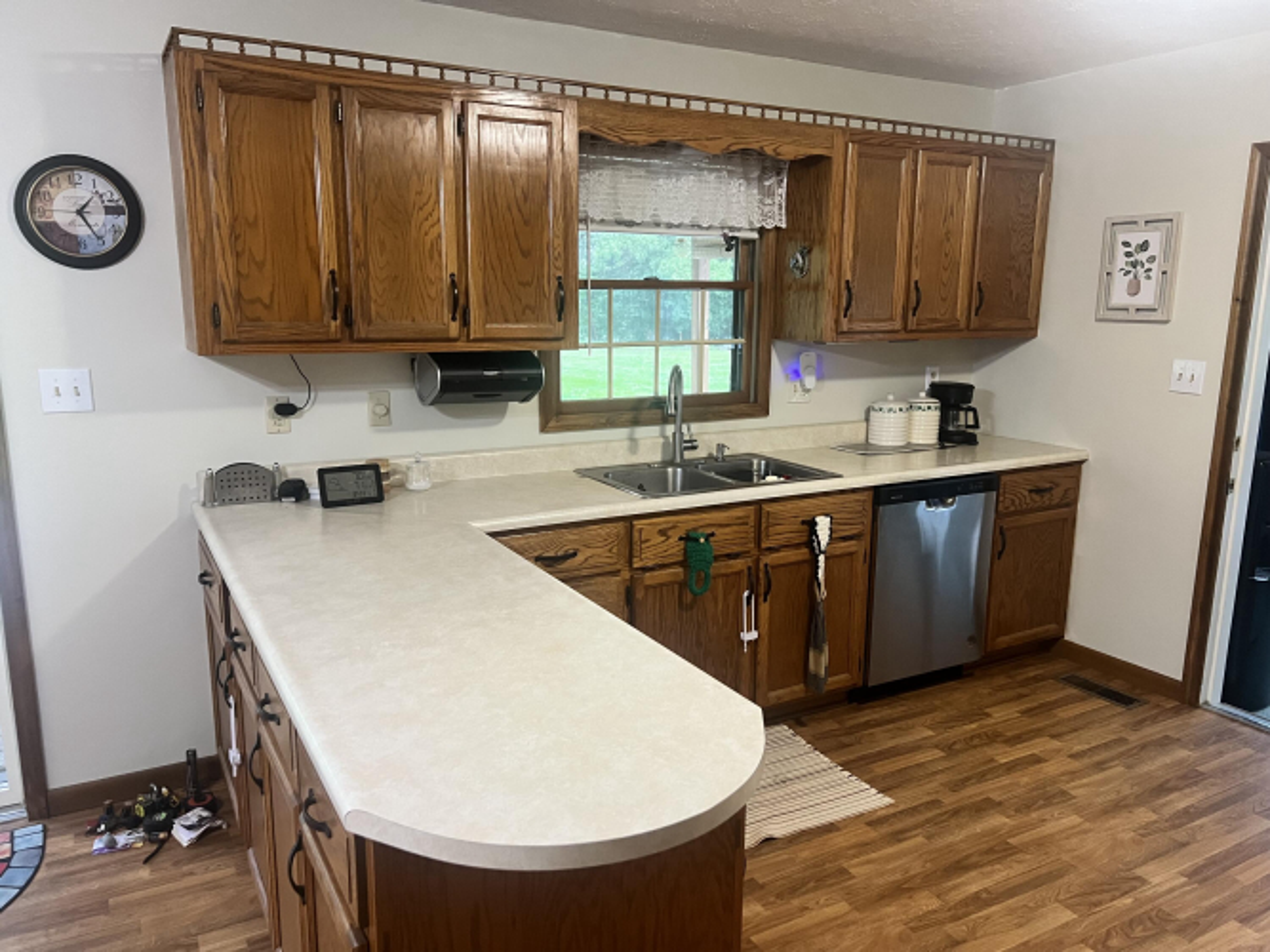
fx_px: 954
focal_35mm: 26
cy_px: 476
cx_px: 635
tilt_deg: -11.8
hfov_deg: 67.3
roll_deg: -0.2
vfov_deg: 53.0
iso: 400
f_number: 1.5
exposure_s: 1/60
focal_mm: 5.7
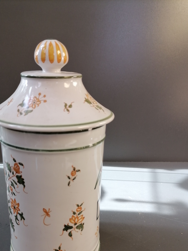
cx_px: 84
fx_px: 239
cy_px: 159
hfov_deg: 42.9
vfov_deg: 54.6
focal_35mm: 33
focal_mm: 5.4
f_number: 1.8
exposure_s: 1/120
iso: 80
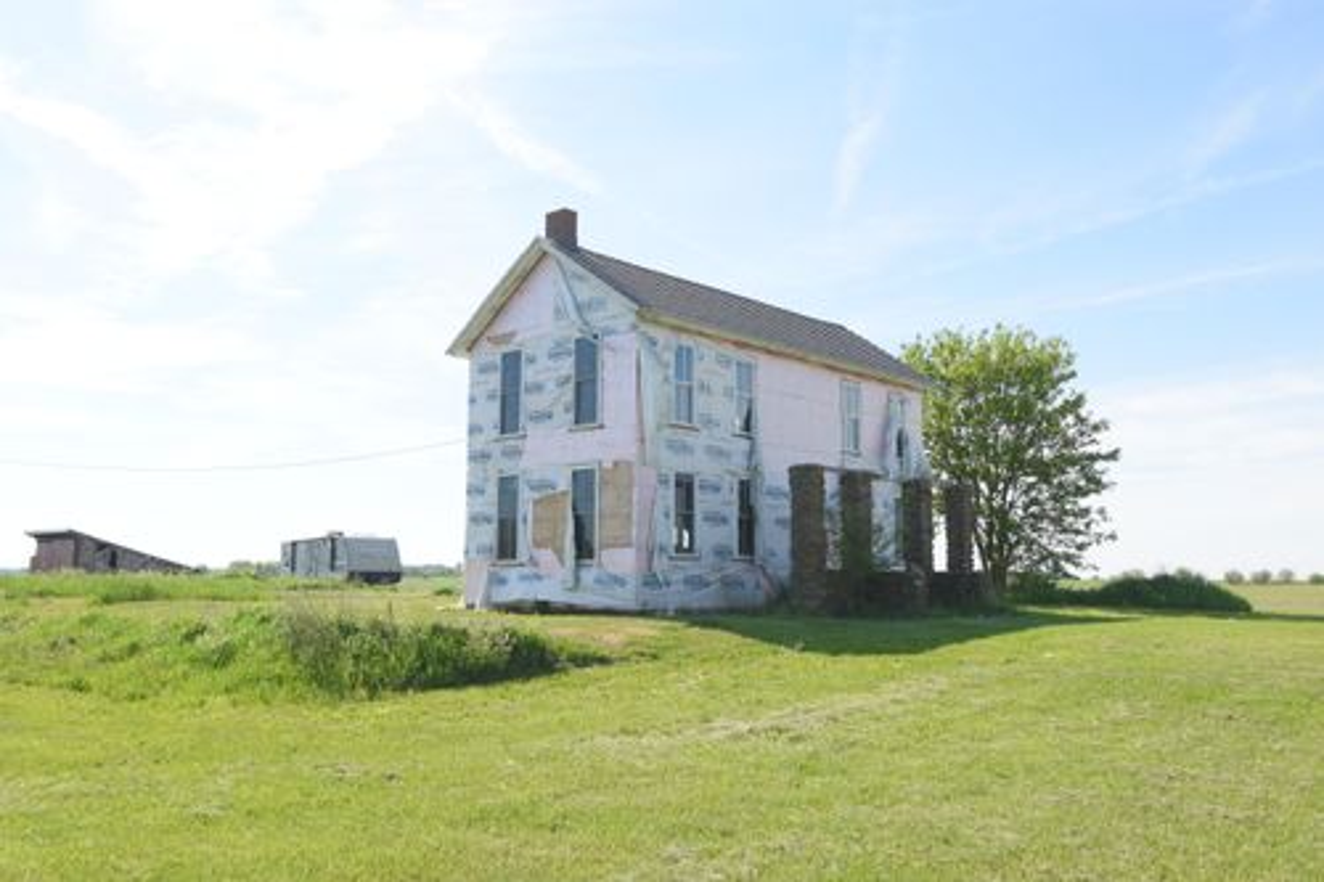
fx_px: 1103
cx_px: 662
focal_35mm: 30
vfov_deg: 43.6
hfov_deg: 61.9
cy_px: 441
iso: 200
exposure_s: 1/250
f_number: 8
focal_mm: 20
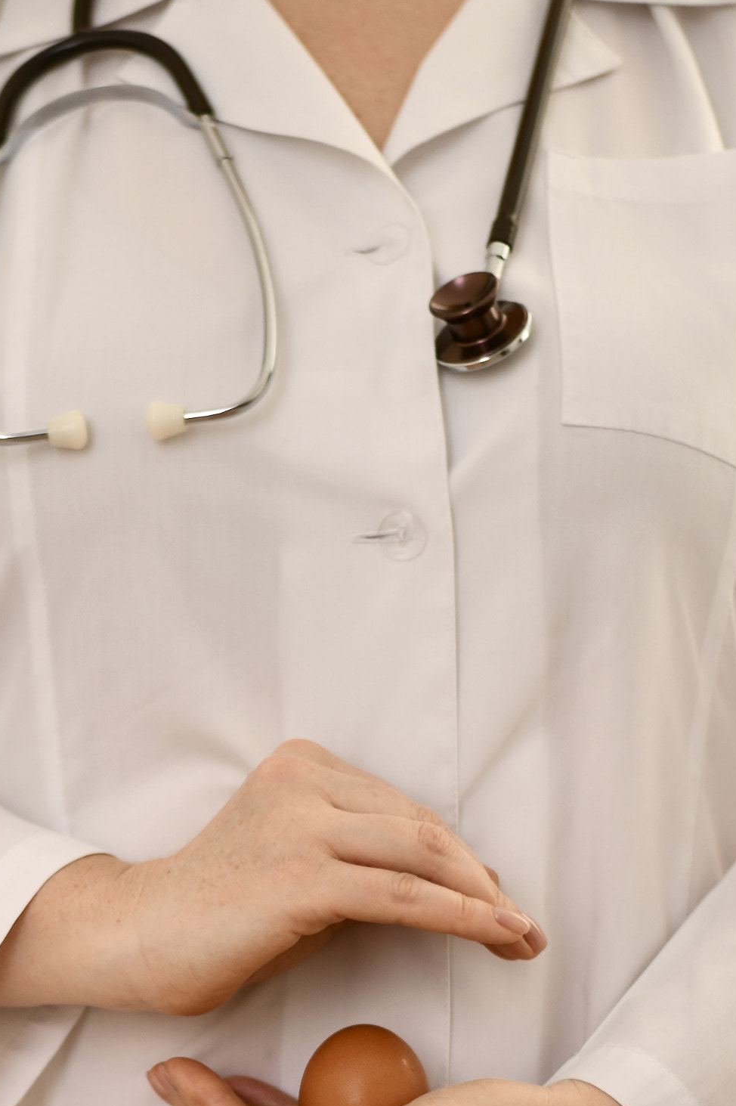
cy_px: 602
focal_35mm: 70
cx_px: 341
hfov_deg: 19.4
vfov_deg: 28.8
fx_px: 2149
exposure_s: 1/100
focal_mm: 50
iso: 250
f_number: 1.8
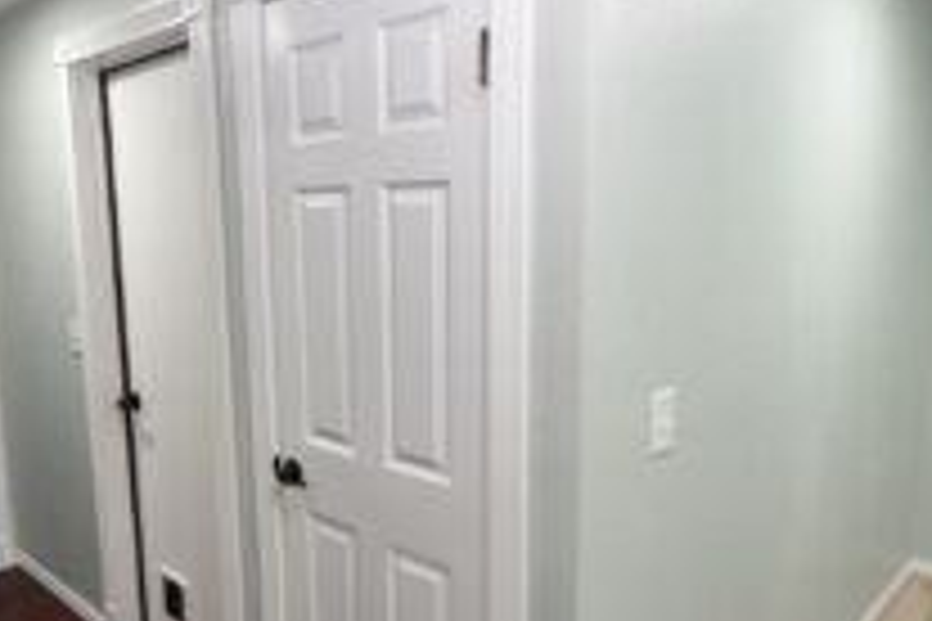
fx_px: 751
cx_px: 450
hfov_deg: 63.6
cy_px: 358
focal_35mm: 29
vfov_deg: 44.8
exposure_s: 1/80
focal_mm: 15
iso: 800
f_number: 4.5
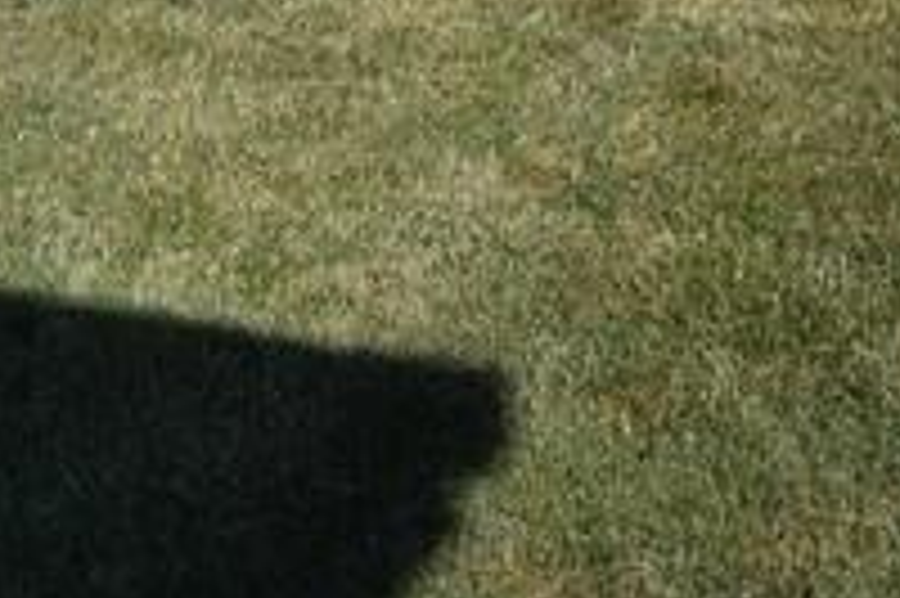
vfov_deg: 10.6
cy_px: -373
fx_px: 3072
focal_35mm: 123
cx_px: 814
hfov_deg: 16.4
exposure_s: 1/320
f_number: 9
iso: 200
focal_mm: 16
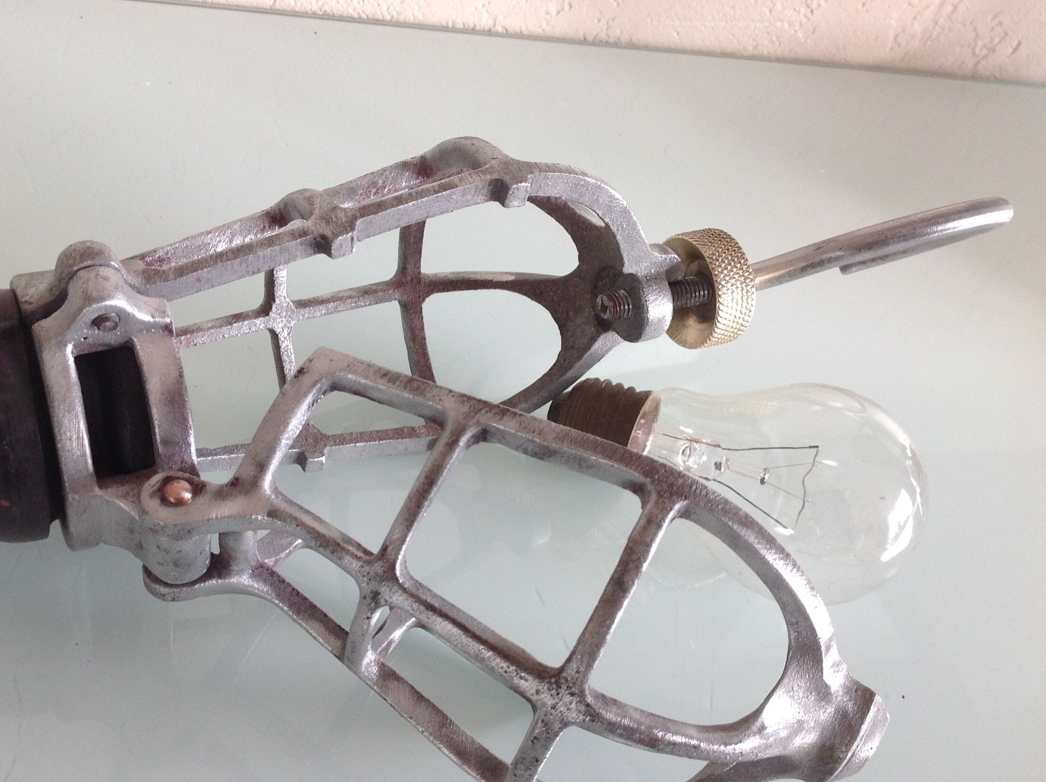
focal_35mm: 41
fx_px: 1237
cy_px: 426
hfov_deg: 45.8
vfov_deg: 35.0
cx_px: 476
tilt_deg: -47.7
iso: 80
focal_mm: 4.28
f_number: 2.4
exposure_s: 1/120
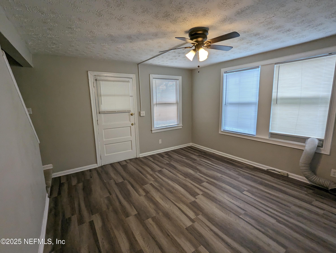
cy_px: 126
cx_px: 168
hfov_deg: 94.4
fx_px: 156
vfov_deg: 78.2
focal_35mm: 16
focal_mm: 2.35
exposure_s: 1/140
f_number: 2.2
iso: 108
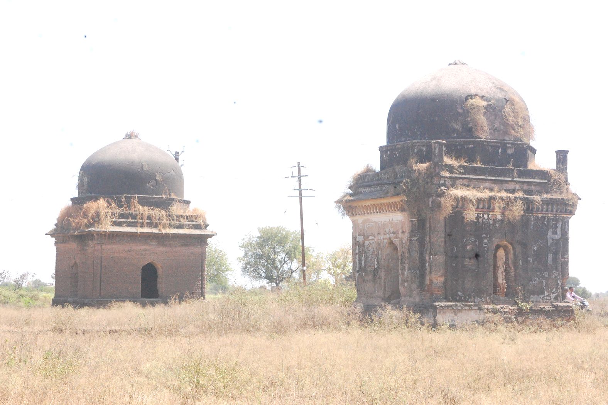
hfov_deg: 24.6
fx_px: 1393
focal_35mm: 82
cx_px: 304
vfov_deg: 16.5
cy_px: 202
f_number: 13
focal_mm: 55
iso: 1600
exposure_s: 1/640
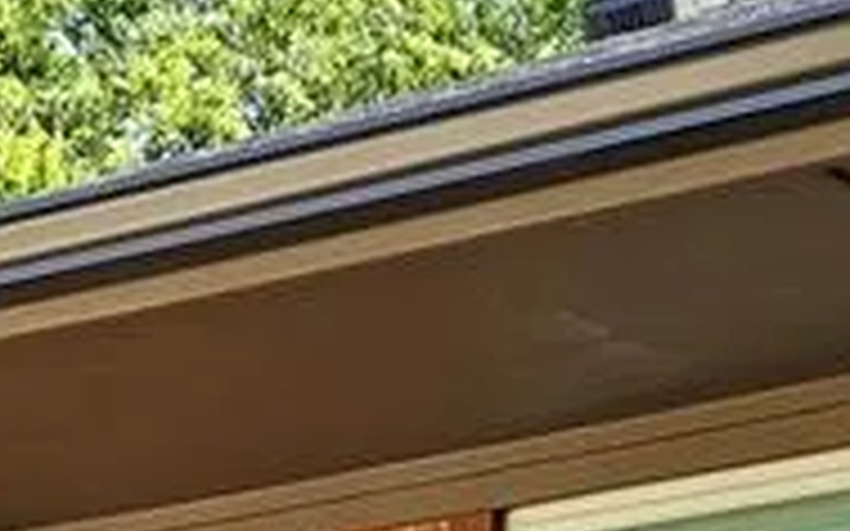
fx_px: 3057
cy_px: 1422
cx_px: 405
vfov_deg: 8.7
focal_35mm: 132
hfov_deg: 15.8
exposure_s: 1/197
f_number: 1.8
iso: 25
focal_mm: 5.4
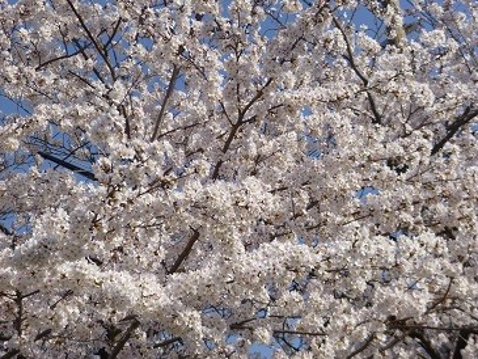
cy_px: 180
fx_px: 1146
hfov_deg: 23.6
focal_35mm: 83
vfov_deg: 17.8
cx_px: 239
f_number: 5.1
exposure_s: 1/400
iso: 100
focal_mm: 14.8
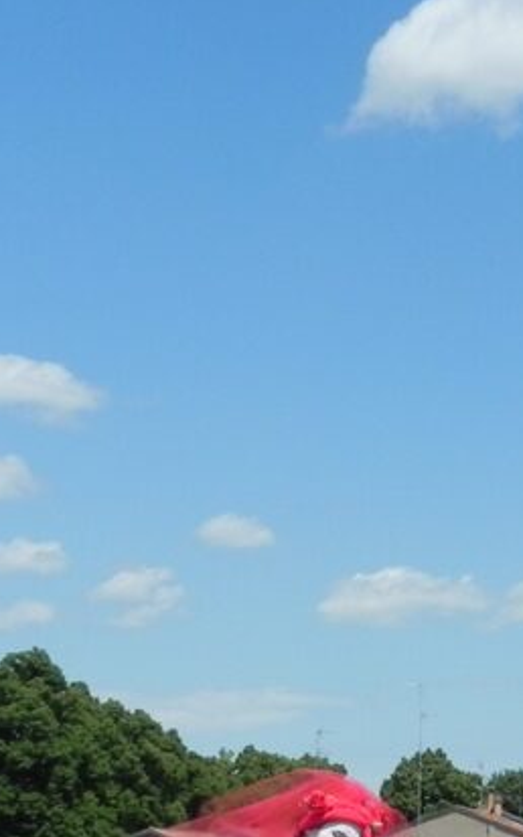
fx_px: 2760
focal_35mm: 121
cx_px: 941
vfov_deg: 17.1
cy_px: 709
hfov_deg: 10.2
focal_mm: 8.2
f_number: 7.1
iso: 160
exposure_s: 1/505
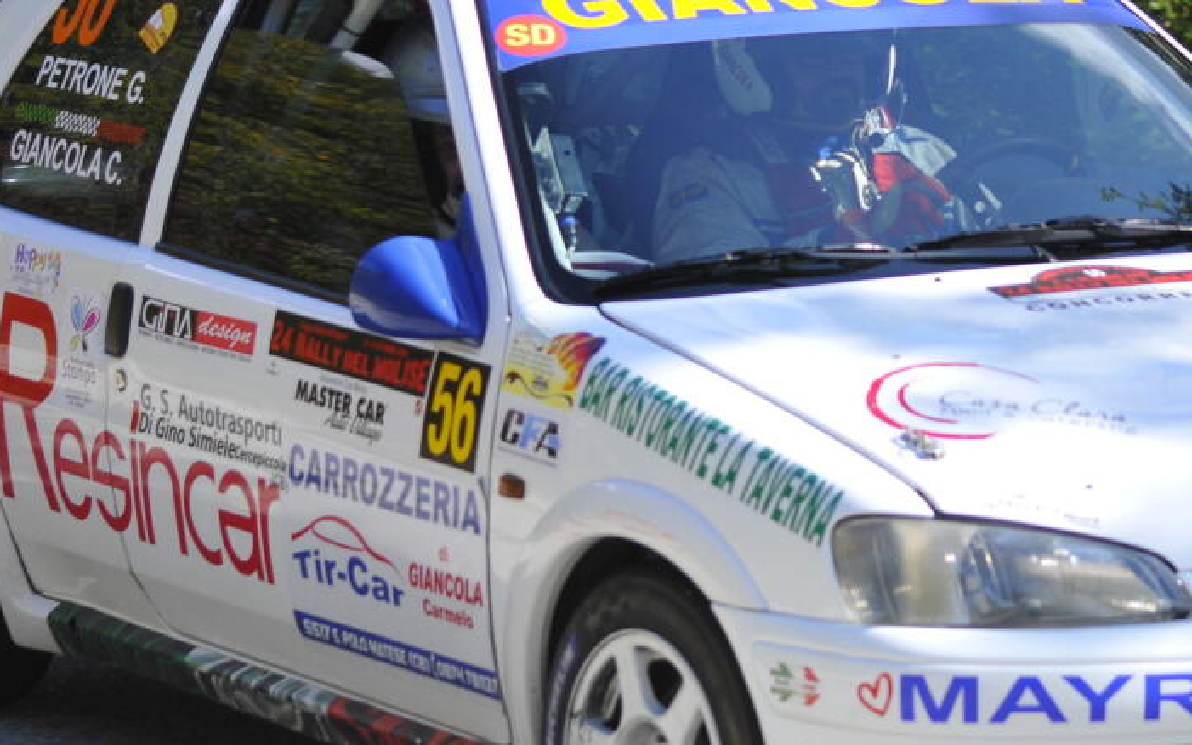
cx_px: 740
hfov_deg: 11.4
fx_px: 5944
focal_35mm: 183
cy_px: 242
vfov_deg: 7.2
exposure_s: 1/2000
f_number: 4
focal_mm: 70
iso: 400
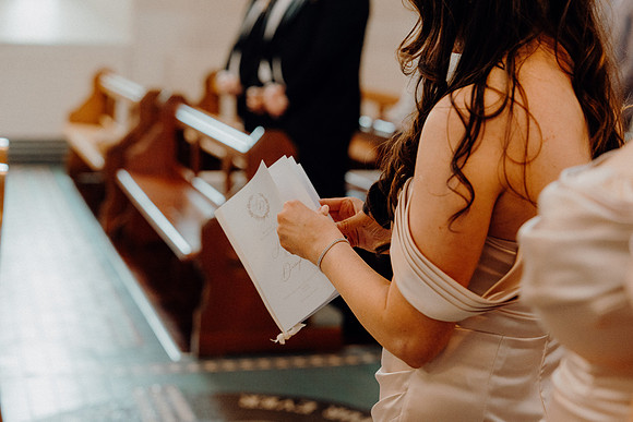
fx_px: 1231
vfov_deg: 19.5
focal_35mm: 70
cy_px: 211
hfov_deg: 28.8
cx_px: 316
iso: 3200
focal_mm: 70
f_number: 3.5
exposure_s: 1/160
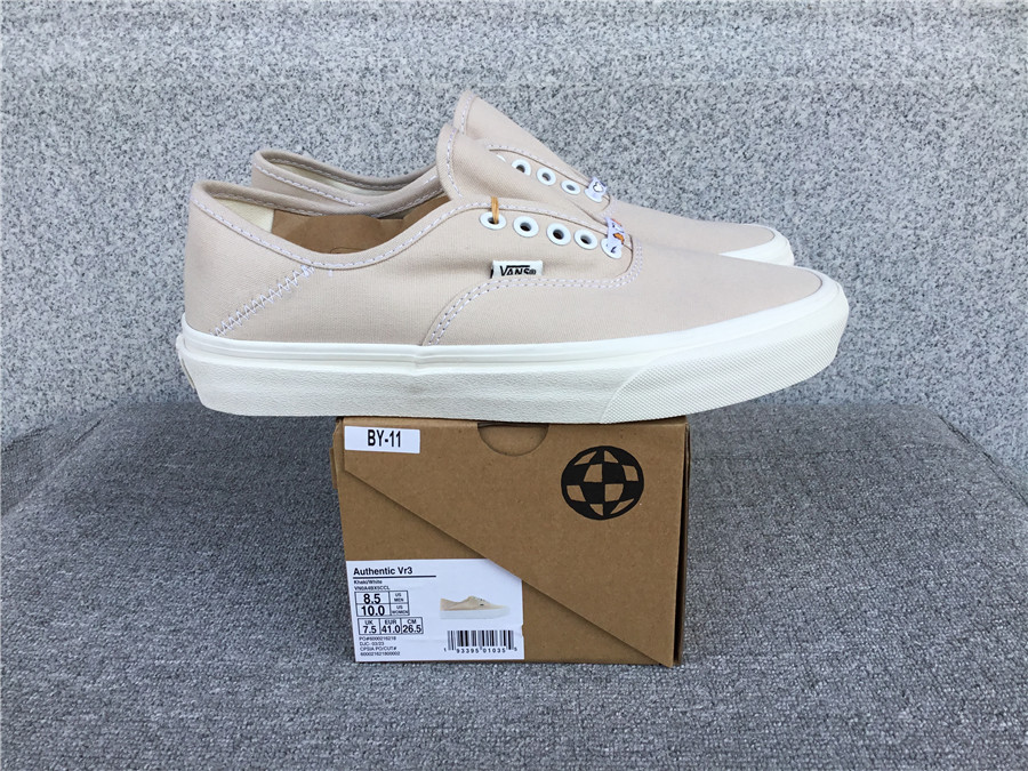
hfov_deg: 58.4
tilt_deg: -20.5
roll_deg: +0.9
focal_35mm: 31
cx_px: 514
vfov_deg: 45.4
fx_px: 921
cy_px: 386
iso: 25
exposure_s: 1/384
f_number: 2.4
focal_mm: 3.3
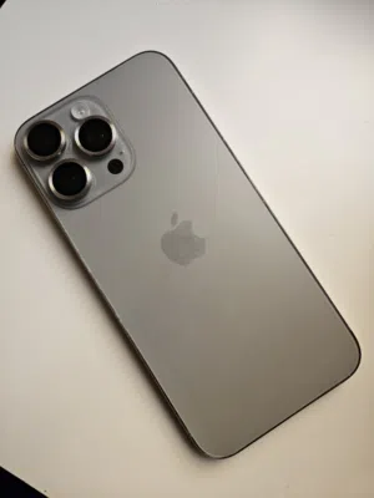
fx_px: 331
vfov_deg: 73.9
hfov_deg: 58.9
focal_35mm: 23
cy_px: 249
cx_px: 187
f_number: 1.8
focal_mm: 5.4
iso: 200
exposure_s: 1/100
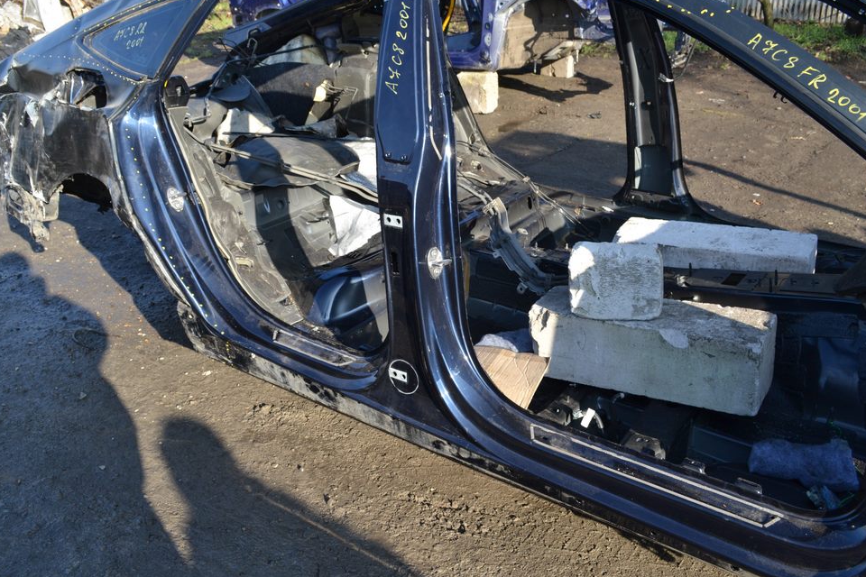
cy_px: 282
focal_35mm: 32
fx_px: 770
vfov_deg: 41.1
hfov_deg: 58.7
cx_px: 414
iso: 180
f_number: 8
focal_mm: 20
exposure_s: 1/125
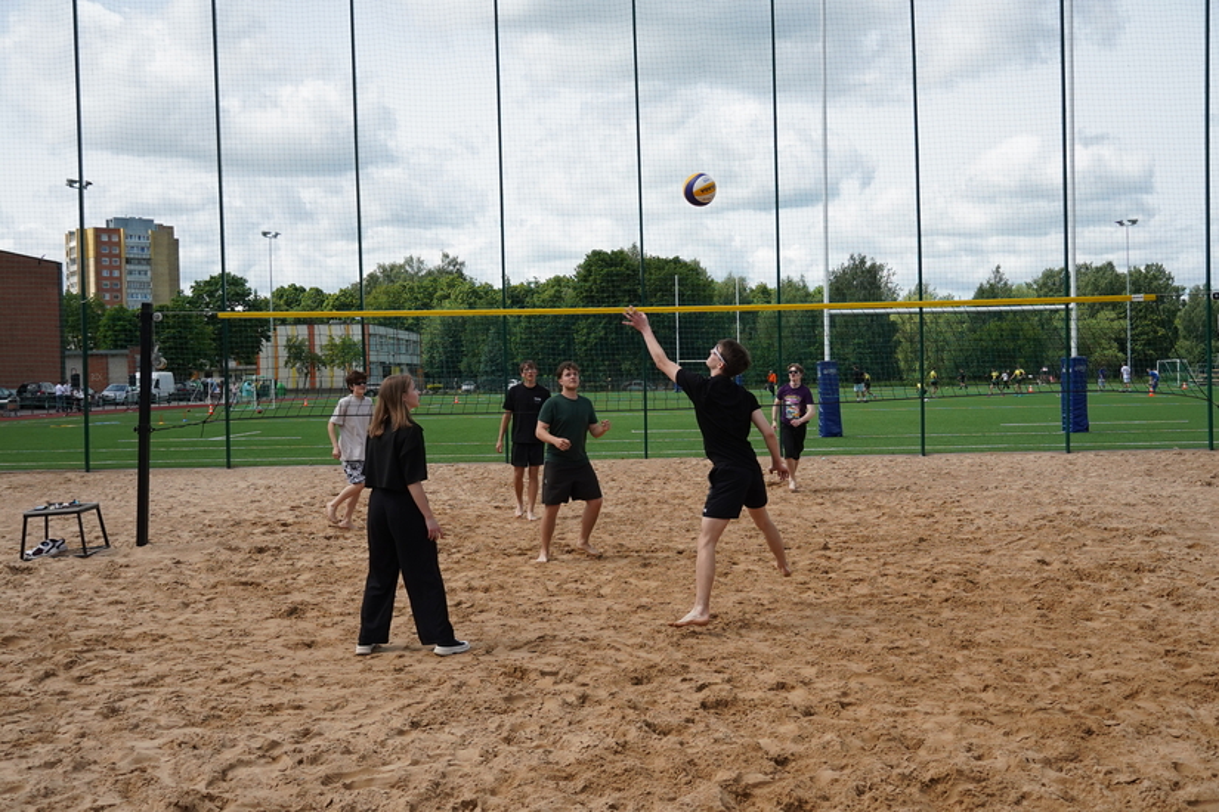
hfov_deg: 48.5
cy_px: 406
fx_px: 1354
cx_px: 610
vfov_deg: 33.4
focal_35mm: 40
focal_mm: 27
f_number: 4.5
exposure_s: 1/2000
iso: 320
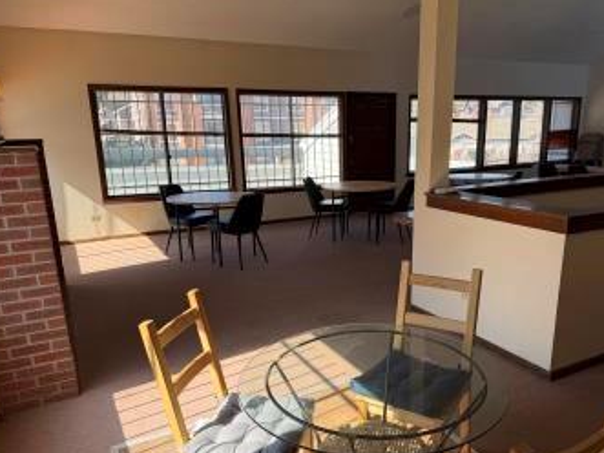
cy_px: 267
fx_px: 506
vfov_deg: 48.0
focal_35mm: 29
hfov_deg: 61.5
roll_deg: +0.3
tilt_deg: -15.1
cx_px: 341
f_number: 1.78
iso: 80
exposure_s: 1/750
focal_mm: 6.76
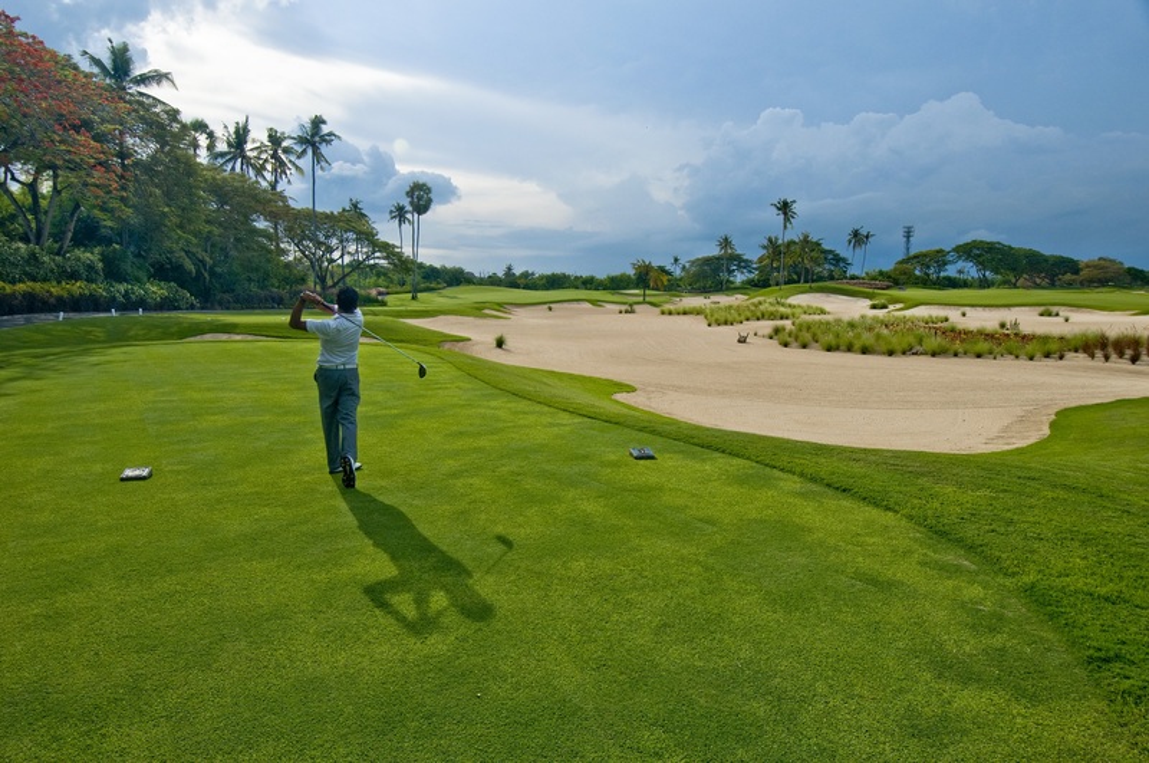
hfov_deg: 81.3
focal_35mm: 21
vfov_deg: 59.3
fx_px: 669
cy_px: 382
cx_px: 574
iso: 200
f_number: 8
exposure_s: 1/250
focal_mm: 14
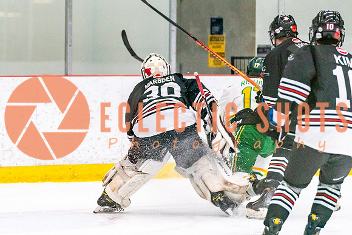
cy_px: 118
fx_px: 2845
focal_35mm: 291
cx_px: 33
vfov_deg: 4.7
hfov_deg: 7.1
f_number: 2.8
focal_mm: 154
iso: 3200
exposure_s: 1/1250
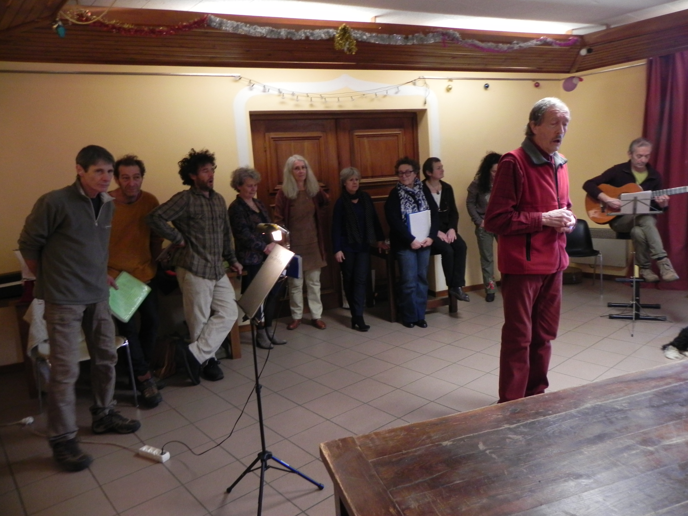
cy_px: 258
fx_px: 517
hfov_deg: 67.3
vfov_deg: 53.1
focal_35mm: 26
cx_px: 344
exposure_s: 1/18.7
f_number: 2.8
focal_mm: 4.6
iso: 400
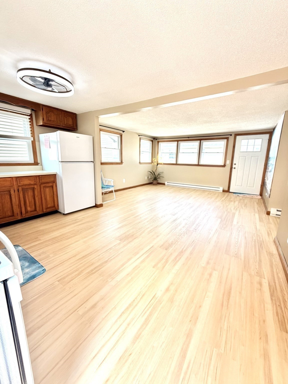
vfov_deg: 102.1
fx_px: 155
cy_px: 192
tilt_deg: -11.5
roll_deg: -1.7
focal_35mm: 14
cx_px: 144
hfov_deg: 85.7
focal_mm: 2.22
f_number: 2.2
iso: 200
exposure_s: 1/121
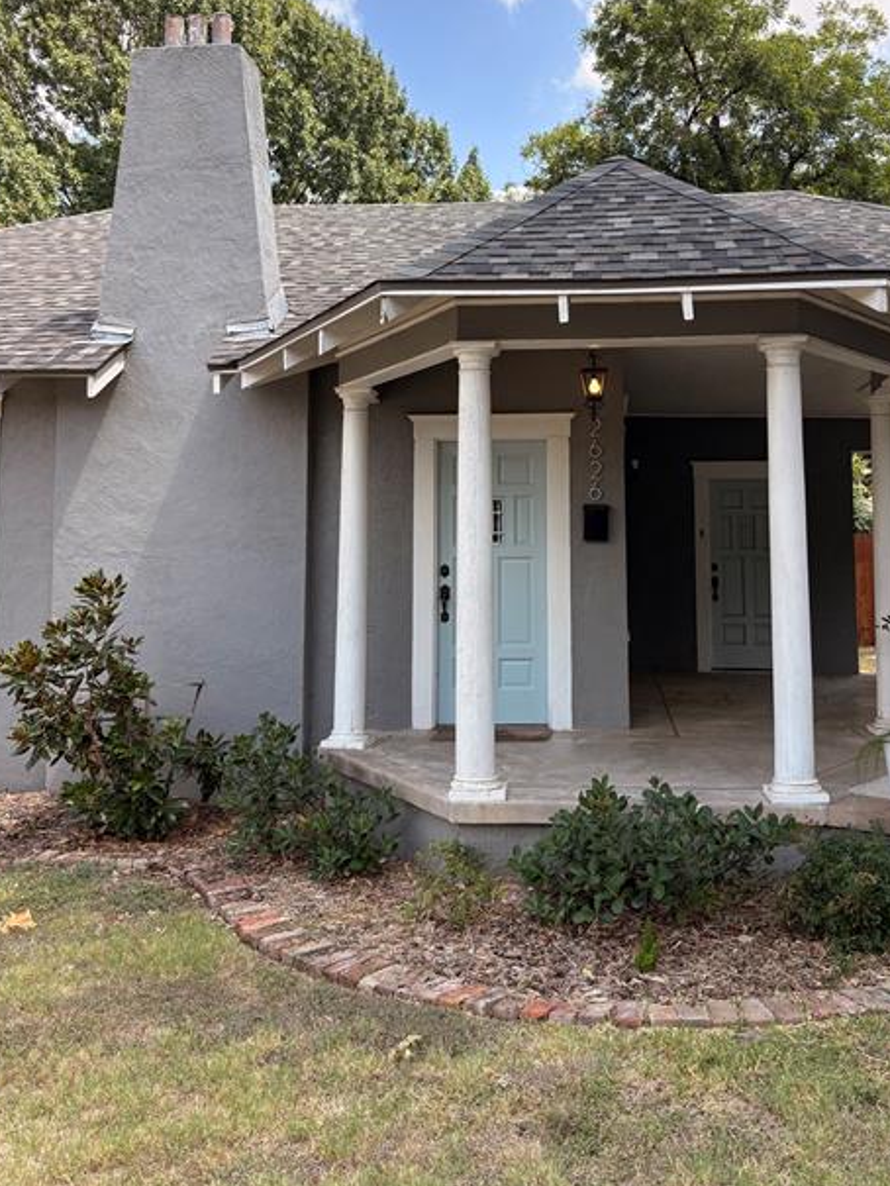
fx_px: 1131
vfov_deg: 54.8
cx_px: 508
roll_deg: +0.6
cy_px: 453
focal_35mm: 33
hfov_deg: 42.9
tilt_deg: +6.2
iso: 64
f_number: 1.6
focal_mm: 5.96
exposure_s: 1/1587
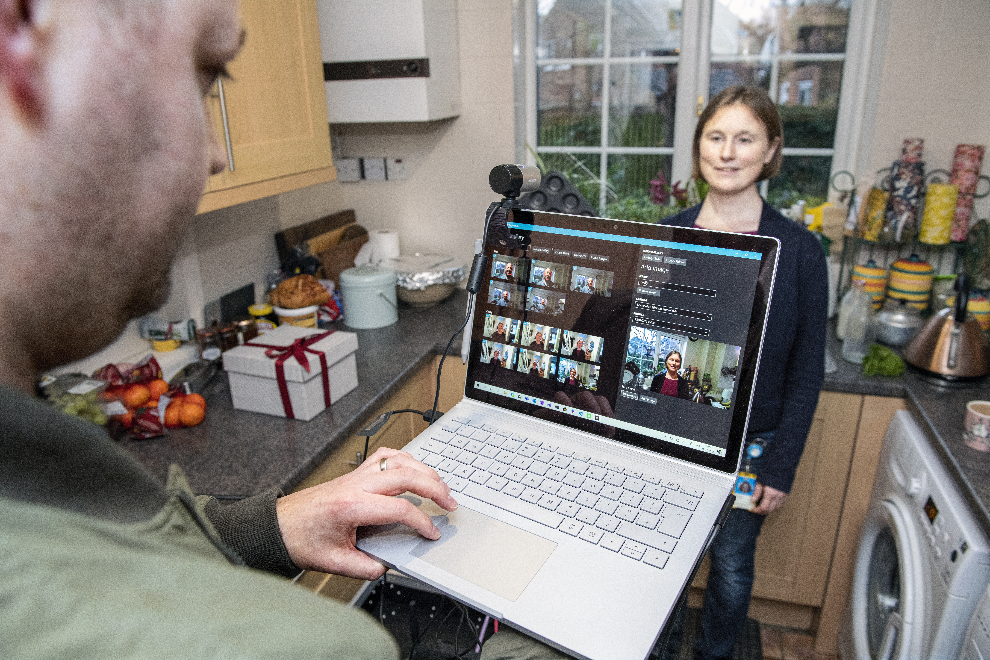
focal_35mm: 24
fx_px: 660
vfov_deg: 53.1
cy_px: 330
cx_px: 495
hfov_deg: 73.7
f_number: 5.6
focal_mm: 24
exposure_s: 1/125
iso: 1600
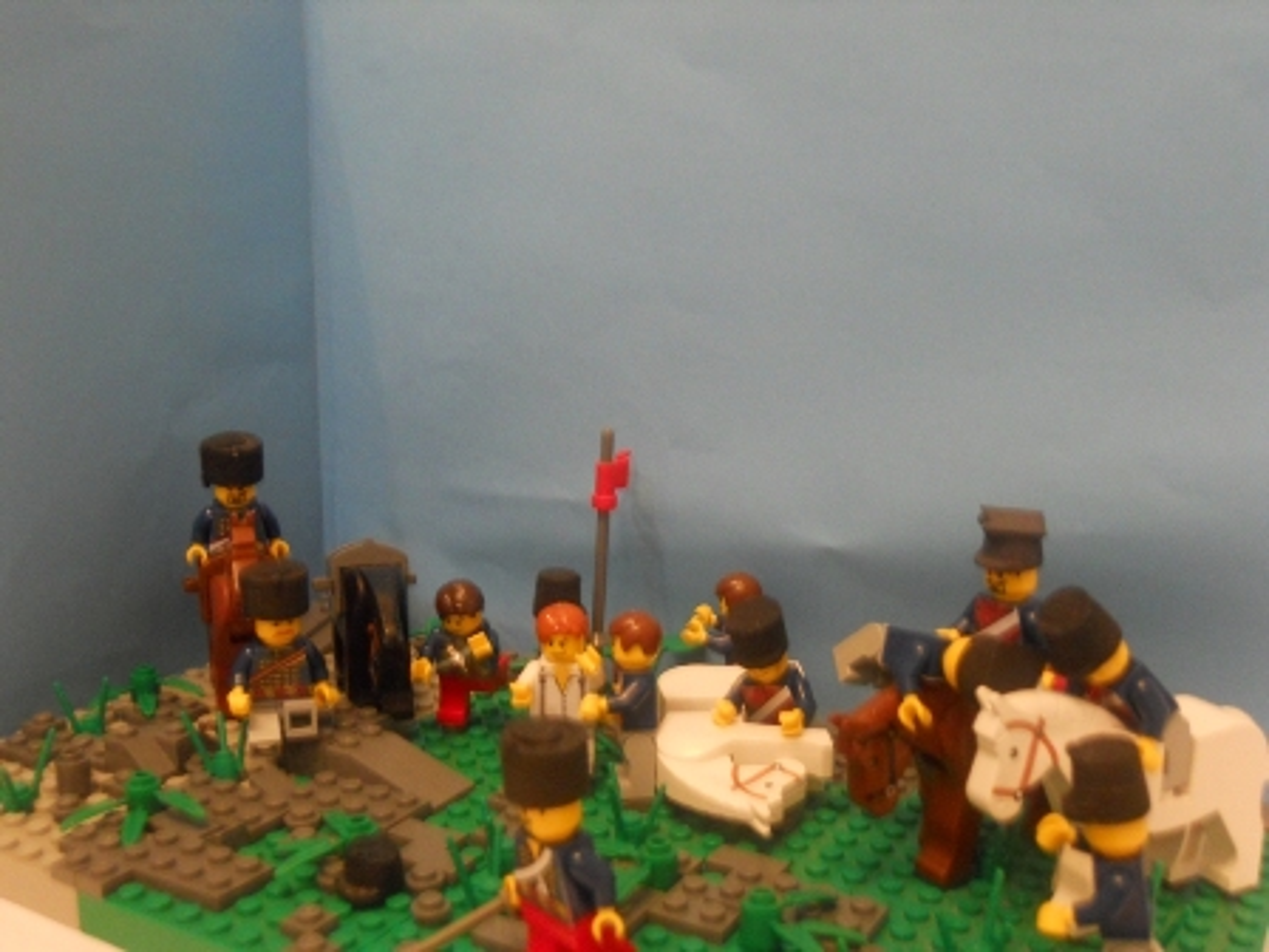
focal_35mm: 36
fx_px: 1320
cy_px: 476
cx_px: 634
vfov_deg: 39.7
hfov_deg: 51.4
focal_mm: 6.4
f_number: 3
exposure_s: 1/8
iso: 500
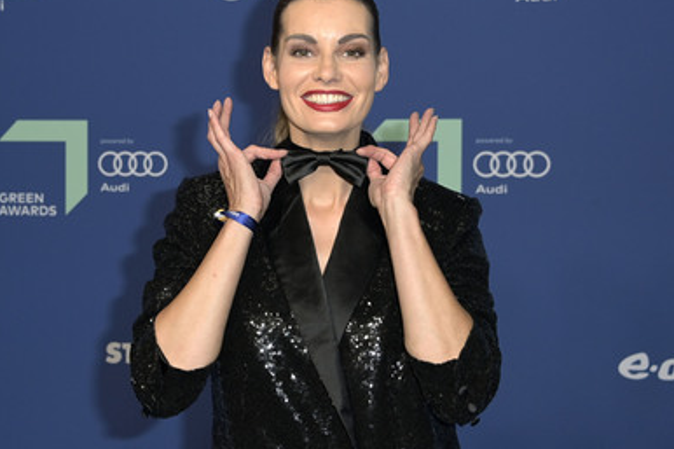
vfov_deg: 17.9
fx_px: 1422
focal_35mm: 76
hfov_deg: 26.7
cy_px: 208
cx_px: 320
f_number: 5.6
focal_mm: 65
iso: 800
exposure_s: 1/250
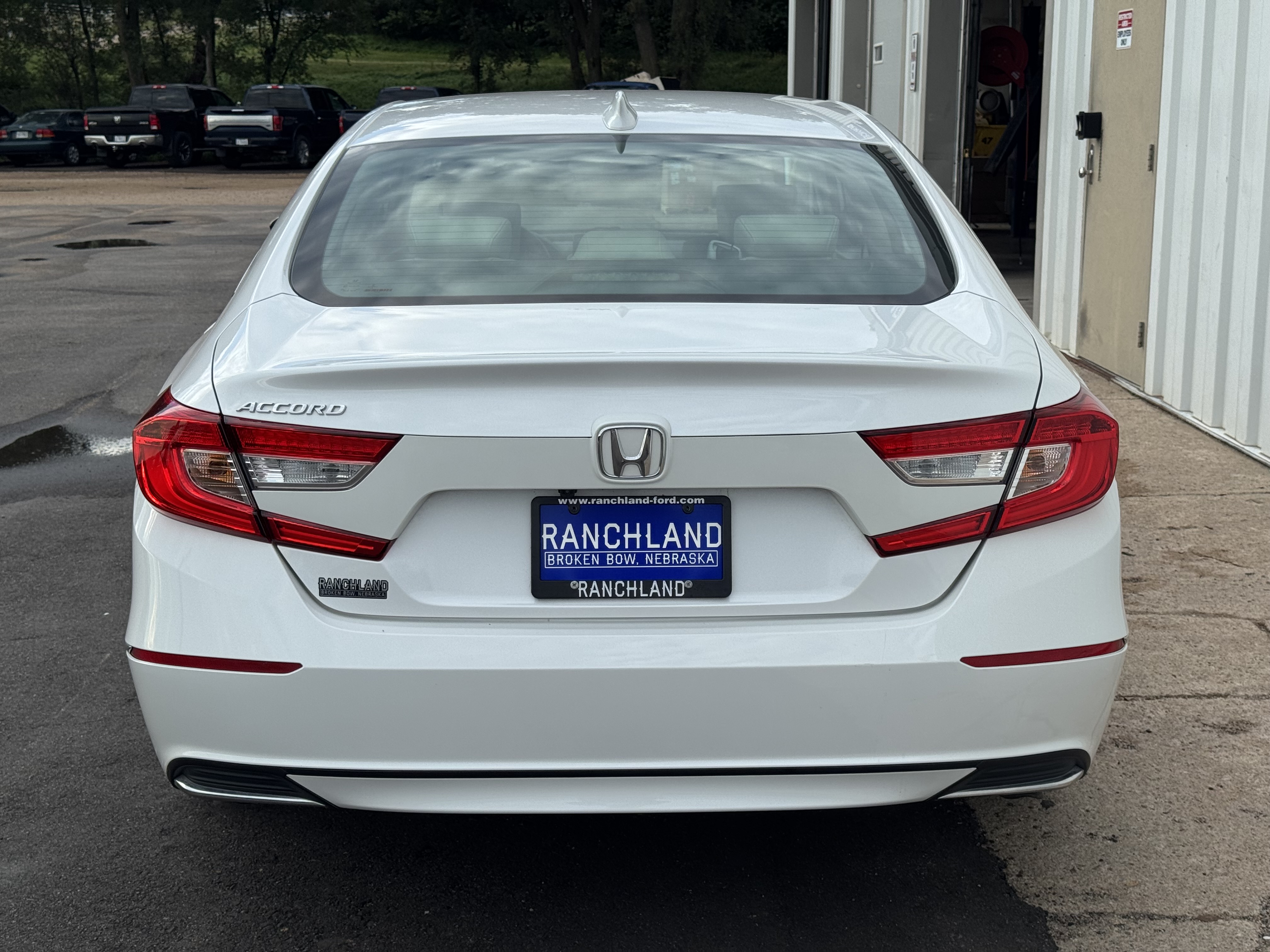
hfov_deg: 39.7
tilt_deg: -11.5
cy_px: 476
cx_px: 635
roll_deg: +0.5
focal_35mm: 48
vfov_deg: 30.3
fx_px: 1761
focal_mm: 6.76
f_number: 1.78
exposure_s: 1/1818
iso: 64
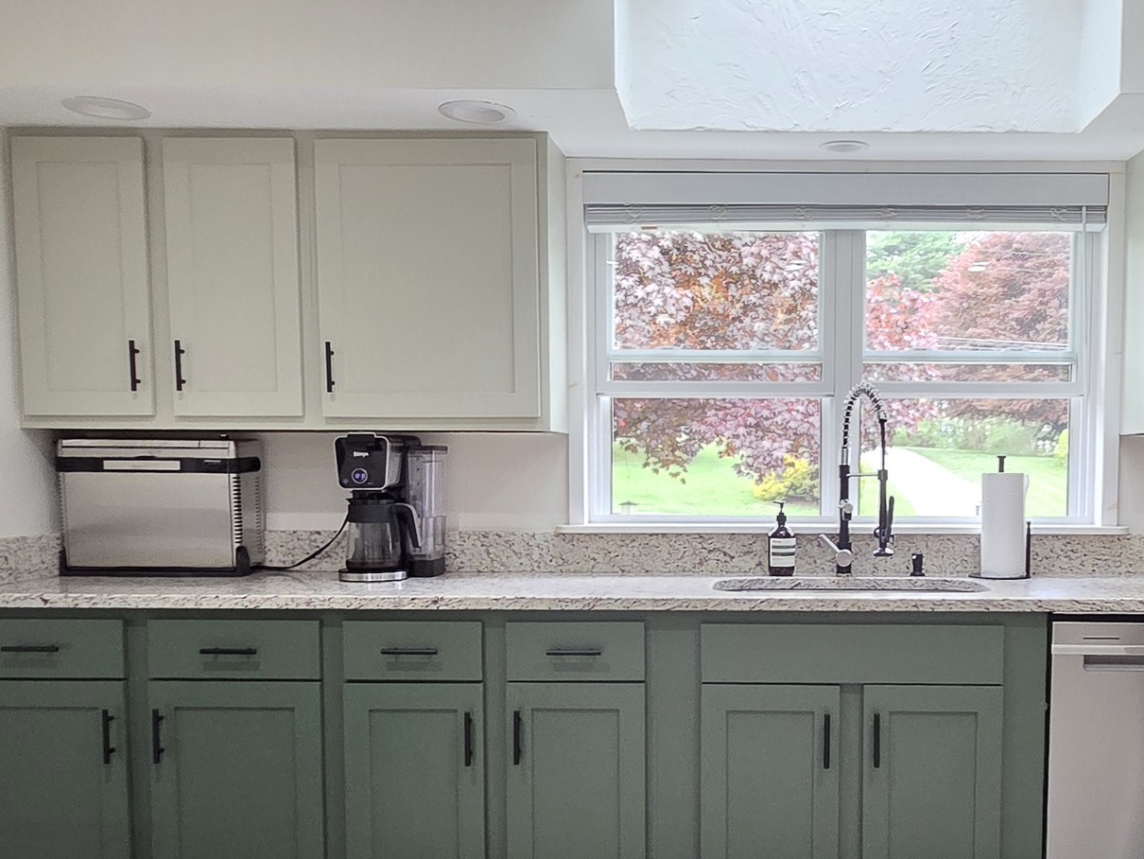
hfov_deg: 54.1
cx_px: 775
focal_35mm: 33
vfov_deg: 42.5
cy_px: 560
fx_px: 1091
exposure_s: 1/60
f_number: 2.2
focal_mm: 2.2
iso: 320
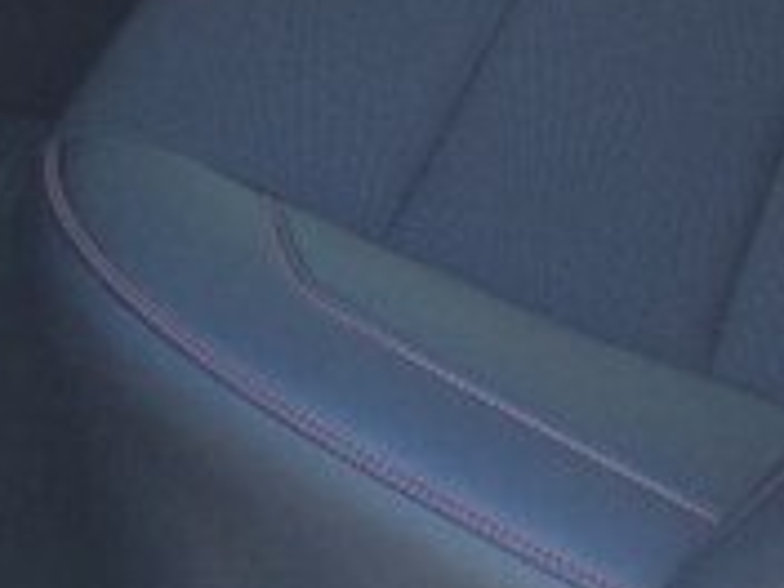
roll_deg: +0.9
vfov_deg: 12.9
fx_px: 2469
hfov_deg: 18.0
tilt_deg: -28.8
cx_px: 401
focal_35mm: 109
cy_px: -274
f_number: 2.2
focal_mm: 4.15
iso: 100
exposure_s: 1/33
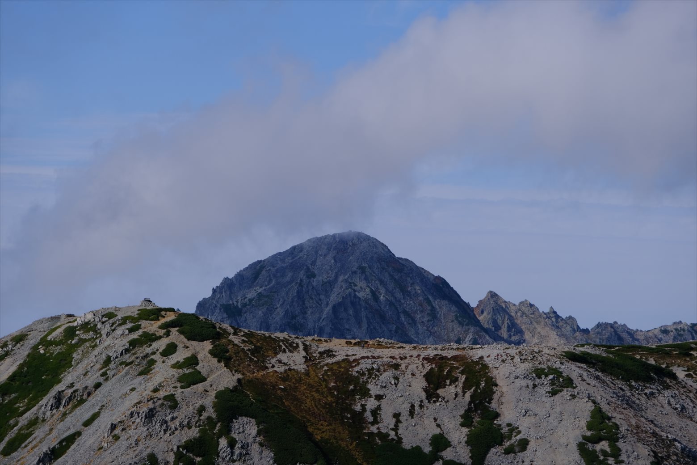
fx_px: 3930
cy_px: 232
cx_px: 348
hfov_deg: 10.1
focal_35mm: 203
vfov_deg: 6.8
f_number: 8
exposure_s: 1/900
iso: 160
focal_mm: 135
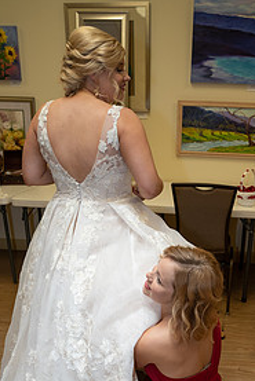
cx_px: 160
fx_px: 414
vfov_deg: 47.2
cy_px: 297
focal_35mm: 39
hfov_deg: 34.1
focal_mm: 24
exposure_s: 1/200
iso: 2000
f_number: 5
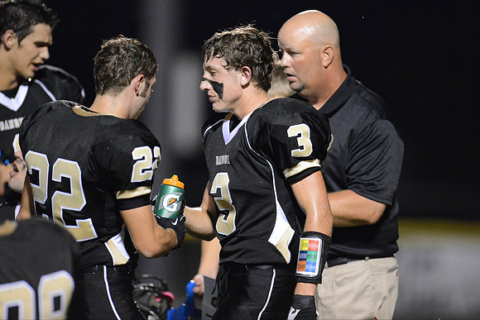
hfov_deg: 5.2
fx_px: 5334
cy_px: 160
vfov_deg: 3.4
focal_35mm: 400
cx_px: 240
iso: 12800
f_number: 2.8
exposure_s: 1/640
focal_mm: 400
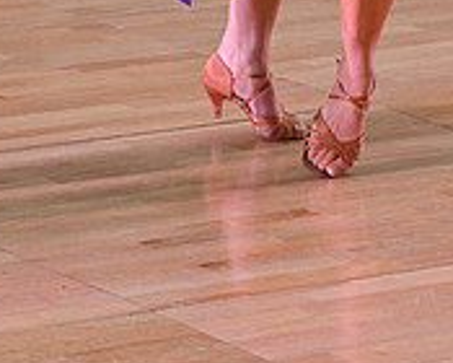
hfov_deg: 6.5
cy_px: -283
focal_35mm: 295
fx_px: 3955
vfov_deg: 5.2
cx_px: 89
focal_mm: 95
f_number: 5
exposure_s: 1/320
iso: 2500
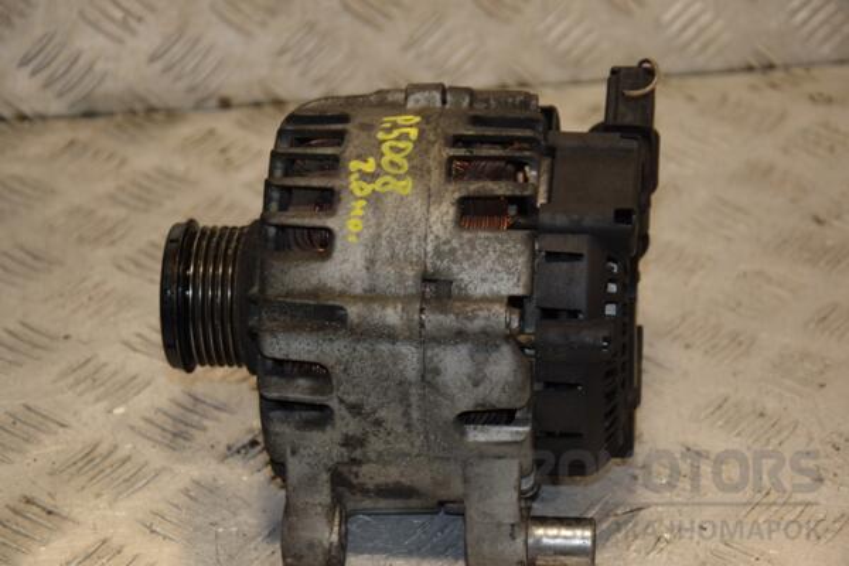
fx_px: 2653
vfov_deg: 12.2
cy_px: 283
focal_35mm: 112
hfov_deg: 18.2
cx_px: 424
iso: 800
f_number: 5.3
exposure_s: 1/200
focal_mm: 75
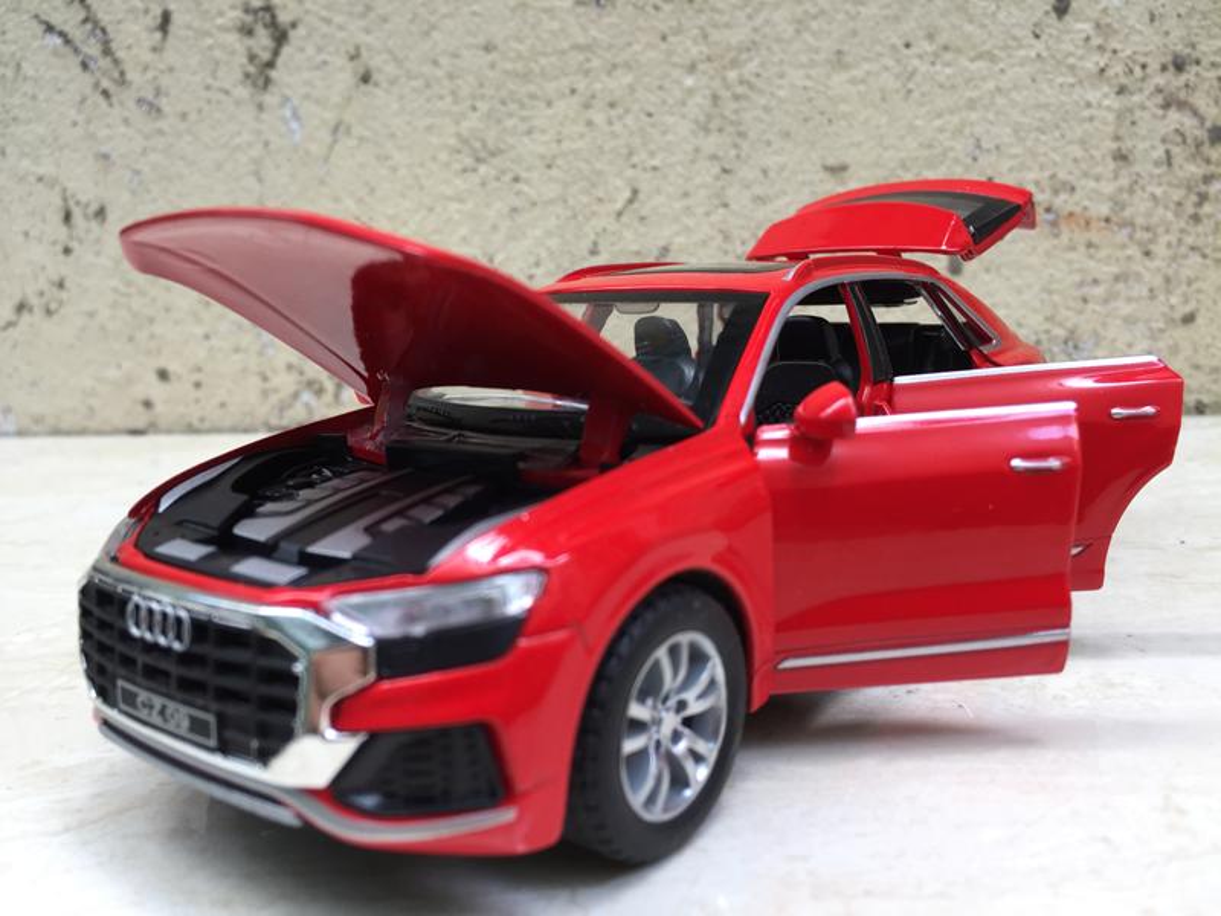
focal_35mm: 29
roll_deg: +0.2
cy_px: 458
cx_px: 610
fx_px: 1023
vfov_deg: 48.2
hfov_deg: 61.7
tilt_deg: -9.2
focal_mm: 4.15
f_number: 2.2
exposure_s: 1/50
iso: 32
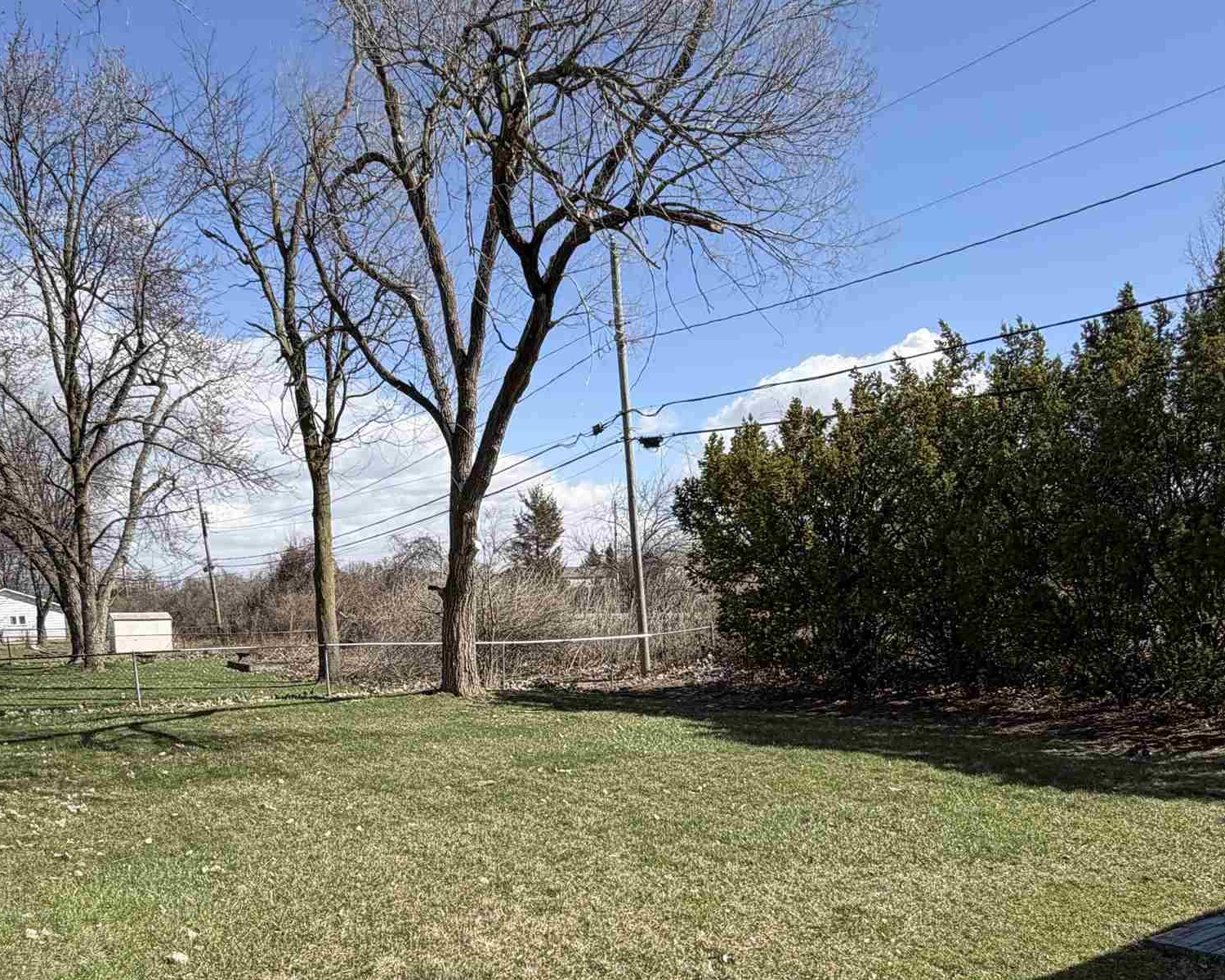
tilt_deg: -11.2
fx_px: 1015
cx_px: 616
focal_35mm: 28
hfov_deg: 62.2
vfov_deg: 49.6
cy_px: 726
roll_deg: +1.7
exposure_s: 1/770
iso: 25
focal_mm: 2.22
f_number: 2.2
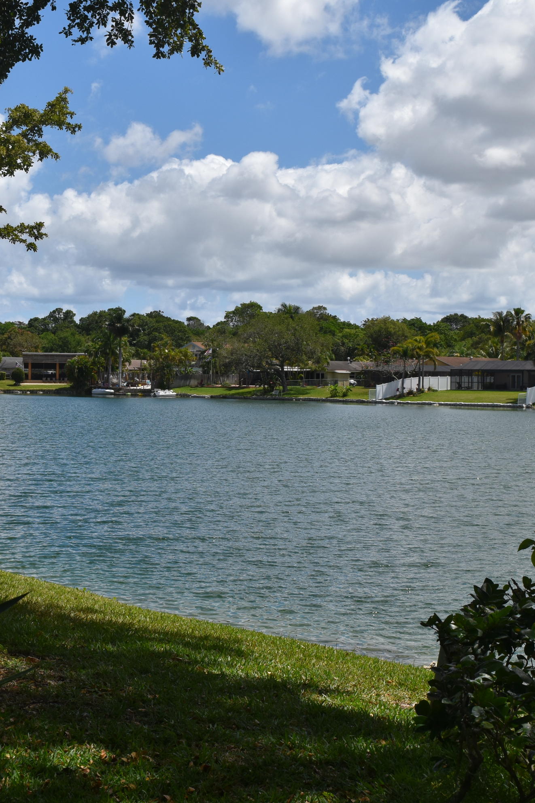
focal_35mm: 59
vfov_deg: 33.9
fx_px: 1315
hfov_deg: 23.0
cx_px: 244
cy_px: 400
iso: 200
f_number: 11
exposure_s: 1/500
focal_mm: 26
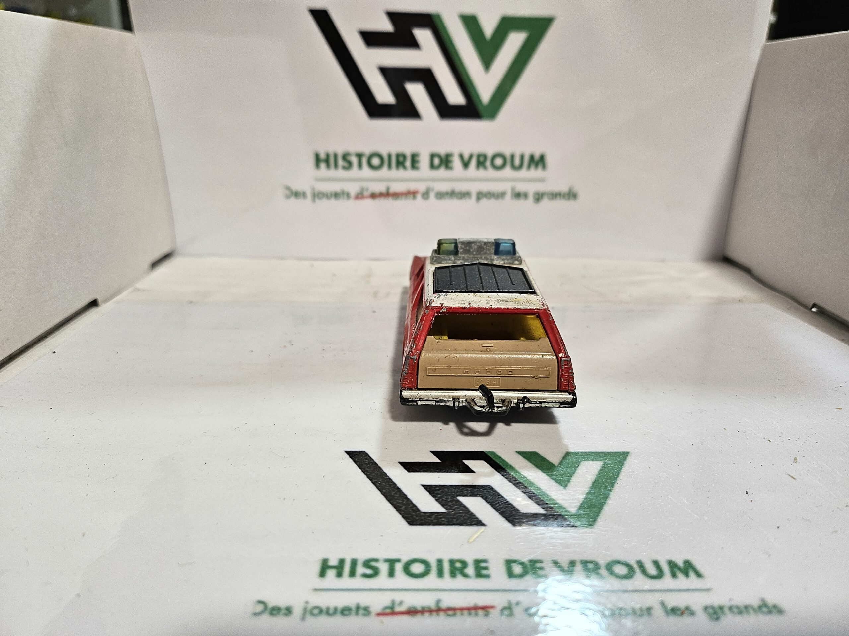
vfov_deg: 56.8
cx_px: 424
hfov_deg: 71.6
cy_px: 318
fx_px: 589
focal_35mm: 24
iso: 125
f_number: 1.8
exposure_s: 1/100
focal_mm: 5
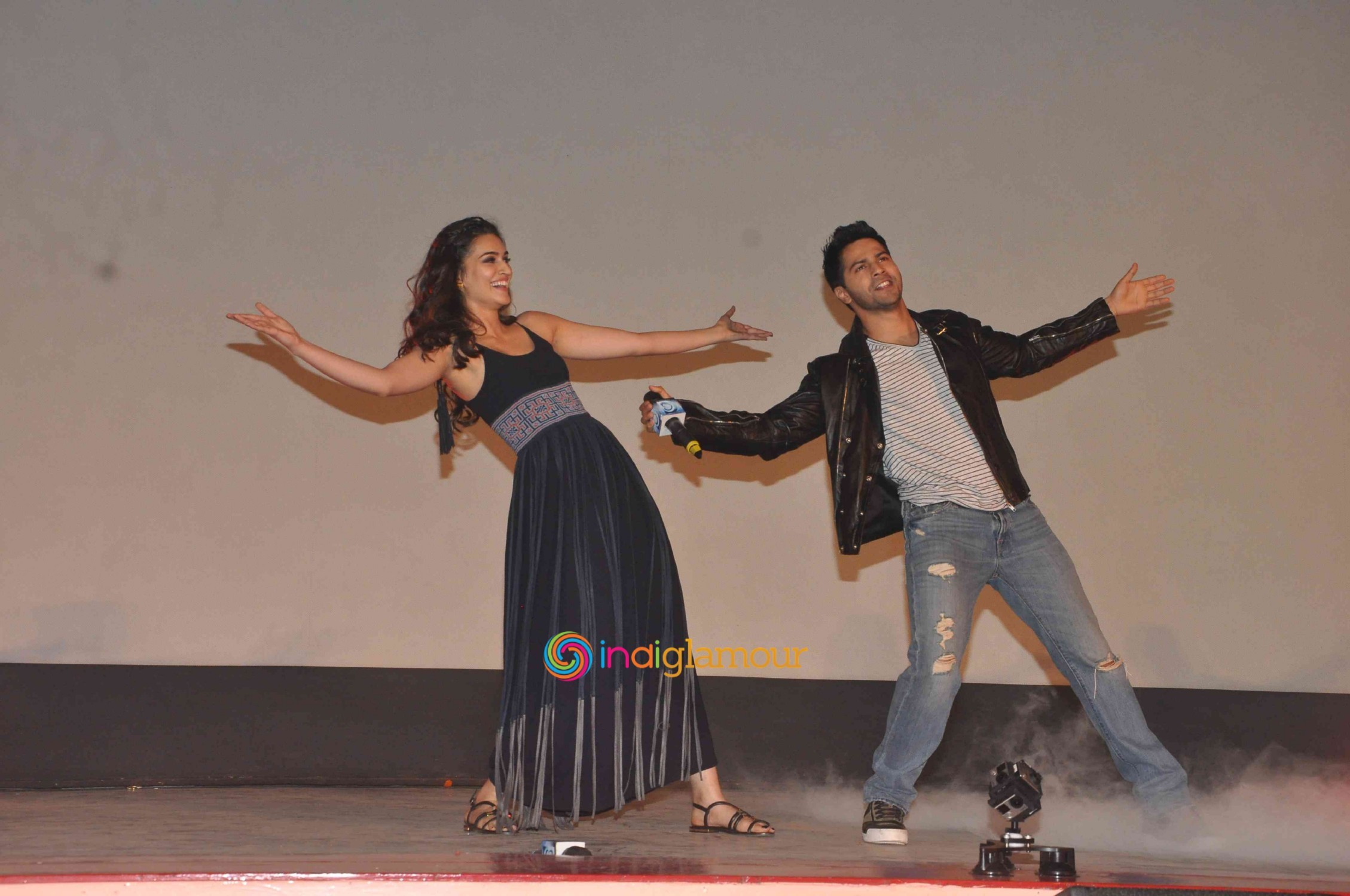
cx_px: 675
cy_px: 448
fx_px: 2247
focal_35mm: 60
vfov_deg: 22.6
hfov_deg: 33.4
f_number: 10
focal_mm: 40
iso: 1000
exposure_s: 1/200
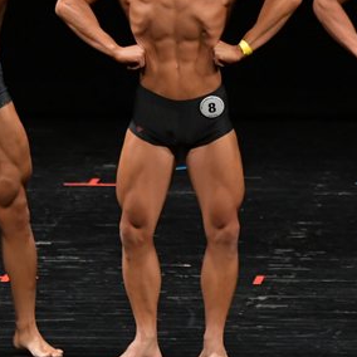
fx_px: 6487
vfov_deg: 3.2
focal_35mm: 556
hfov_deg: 3.2
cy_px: 91
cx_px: 200
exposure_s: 1/400
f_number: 5.6
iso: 3200
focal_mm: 160
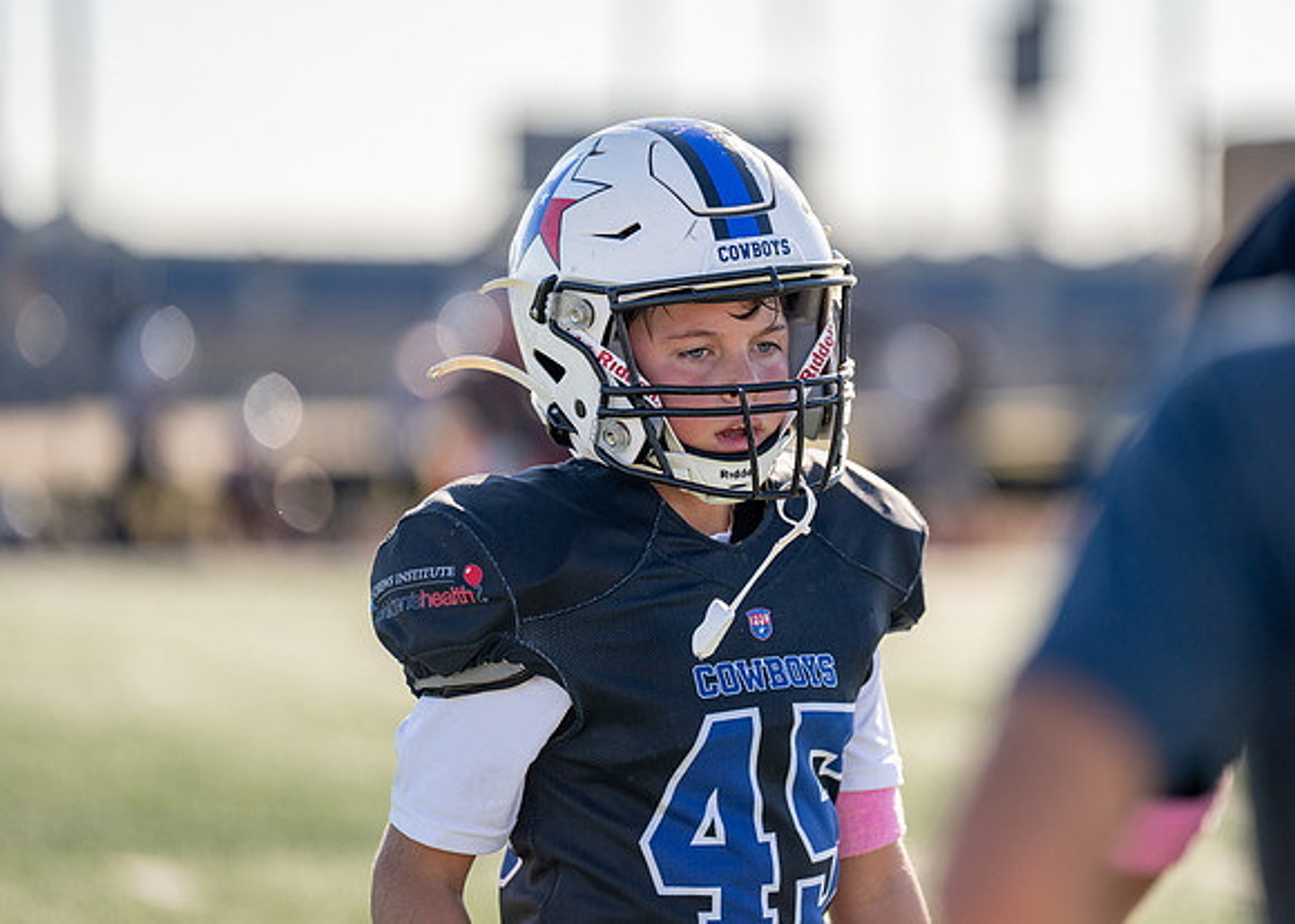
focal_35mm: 235
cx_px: 771
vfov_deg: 6.1
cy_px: 413
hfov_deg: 8.6
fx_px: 8631
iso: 160
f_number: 2.8
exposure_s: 1/2500
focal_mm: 200
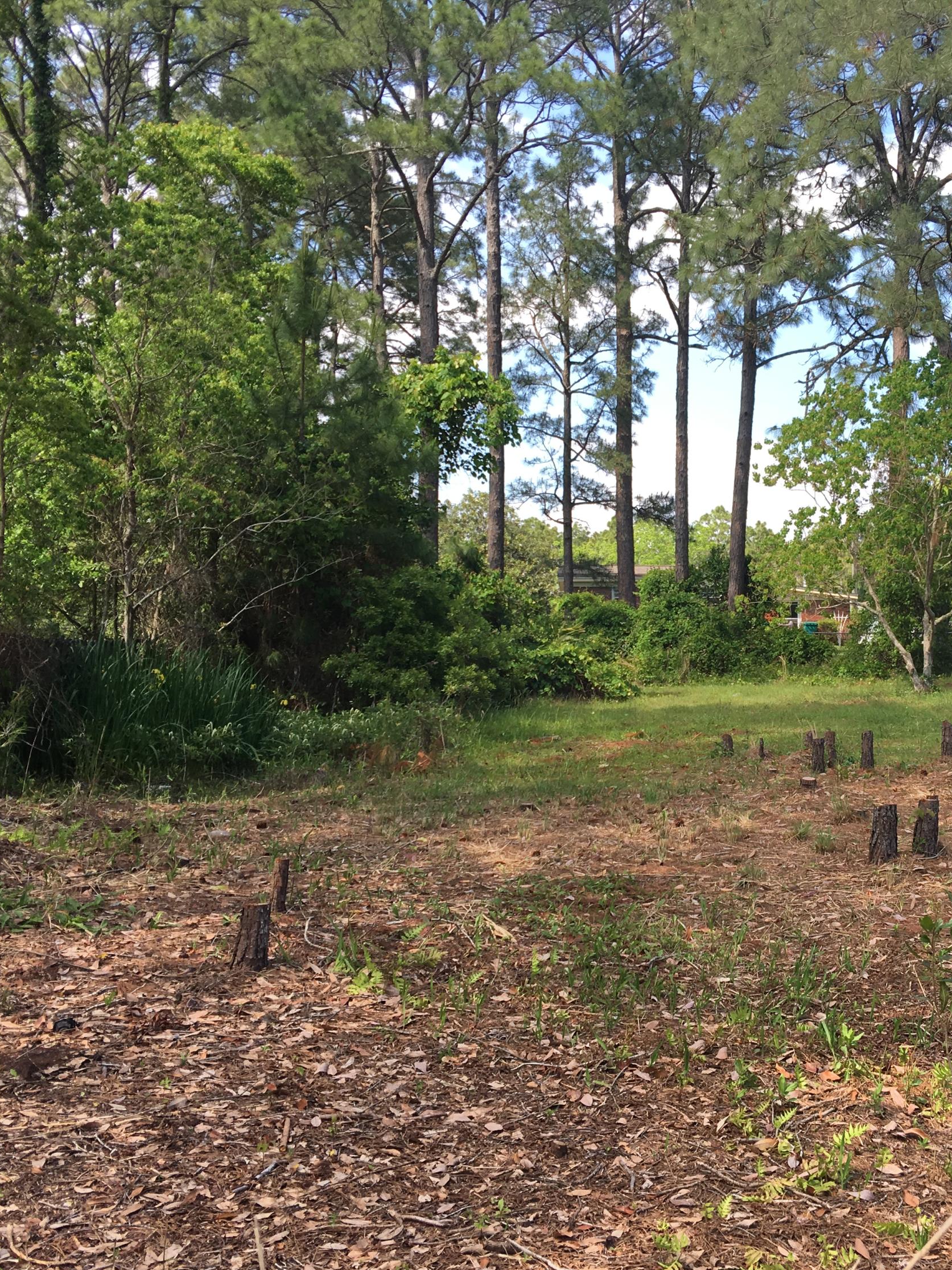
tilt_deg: +2.6
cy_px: 640
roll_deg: -0.5
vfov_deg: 47.9
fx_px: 1430
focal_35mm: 39
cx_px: 712
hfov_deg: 36.0
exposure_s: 1/469
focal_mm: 4.15
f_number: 2.2
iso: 25
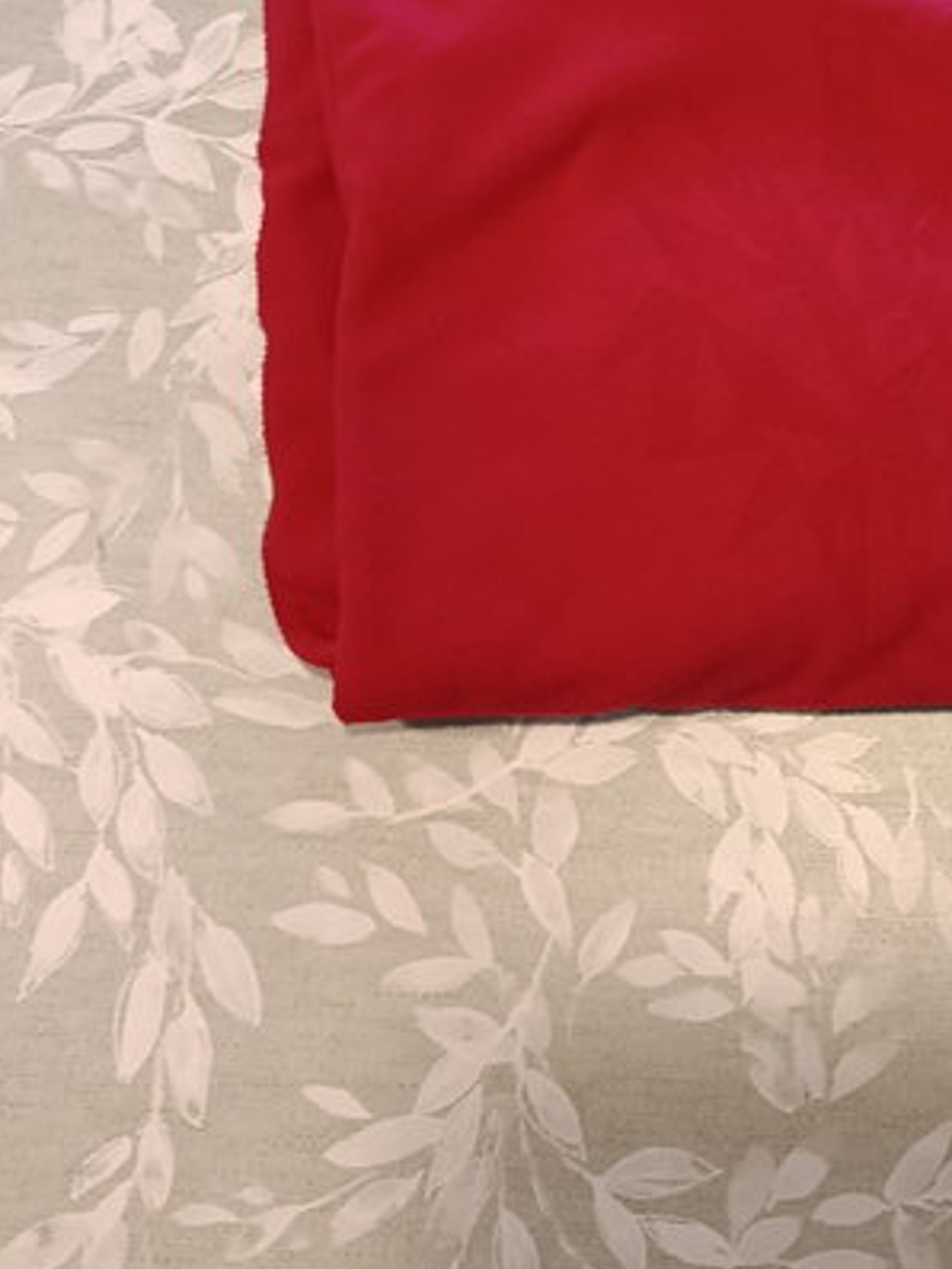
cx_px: 952
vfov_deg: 37.0
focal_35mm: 50
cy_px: 283
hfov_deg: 27.5
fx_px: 1832
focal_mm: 5.27
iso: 1250
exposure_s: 1/33.3
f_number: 1.7
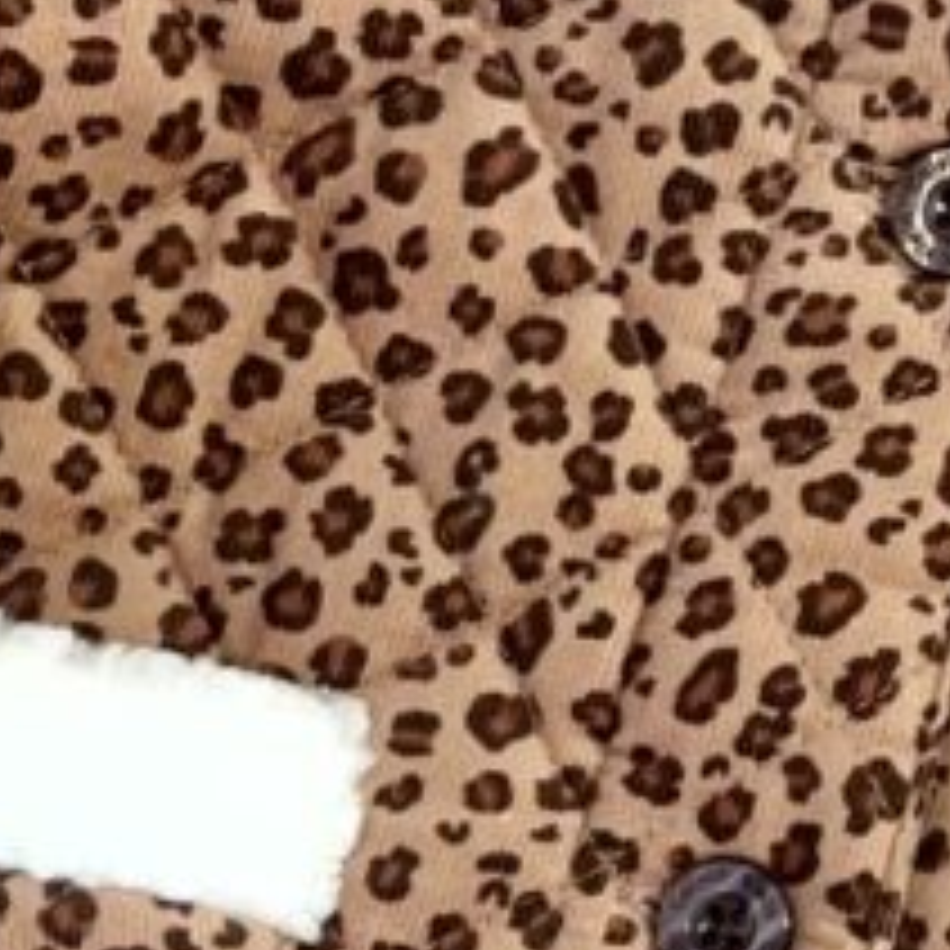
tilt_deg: -81.9
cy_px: 610
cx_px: 1094
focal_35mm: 116
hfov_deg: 14.6
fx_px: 3602
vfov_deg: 15.0
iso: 80
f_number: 1.6
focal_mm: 5.1
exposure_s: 1/60
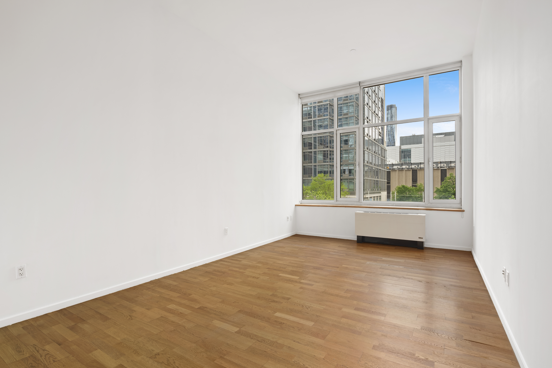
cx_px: 280
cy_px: 189
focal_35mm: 17
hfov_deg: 93.3
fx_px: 261
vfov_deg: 70.5
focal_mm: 16
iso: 200
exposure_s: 1/3
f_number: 11
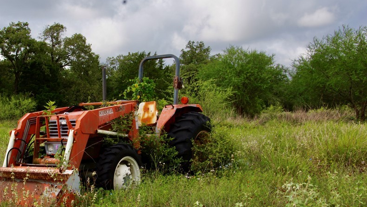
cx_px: 119
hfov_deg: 36.8
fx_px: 545
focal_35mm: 56
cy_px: 120
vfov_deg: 21.5
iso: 100
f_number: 18
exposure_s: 1/40
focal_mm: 26
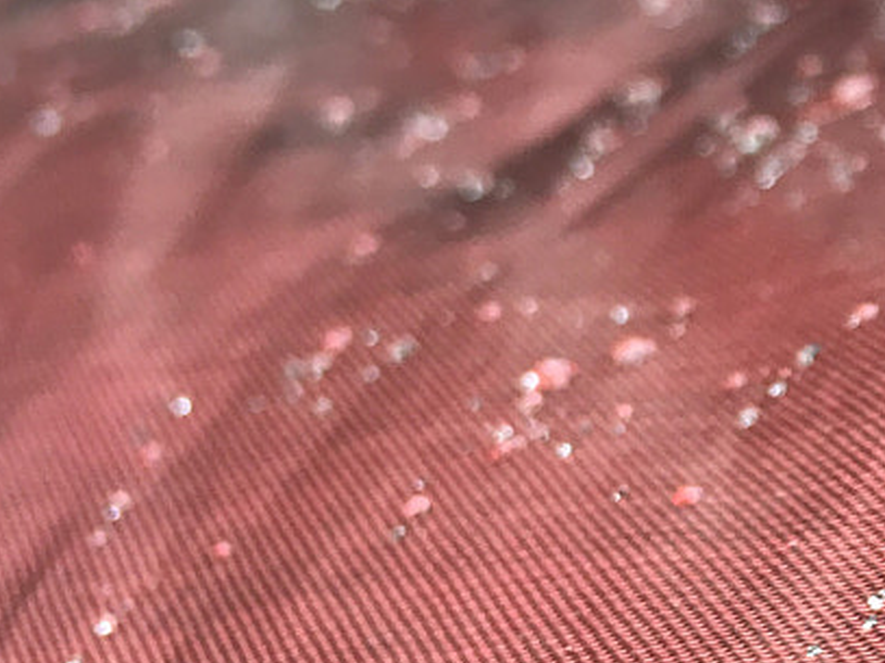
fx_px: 2914
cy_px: 415
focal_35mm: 114
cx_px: 1239
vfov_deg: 13.0
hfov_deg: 16.1
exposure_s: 1/33
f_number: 2.2
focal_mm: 4.15
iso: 25
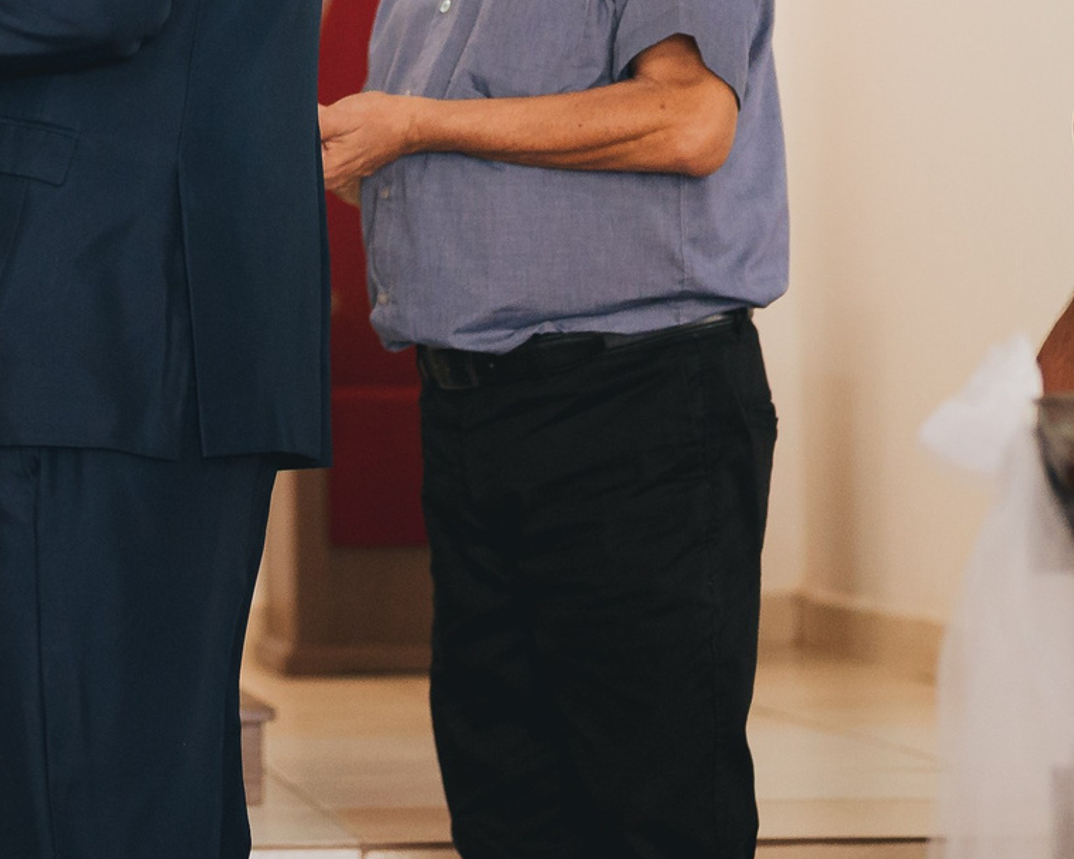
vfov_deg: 8.9
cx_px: -95
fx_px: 5435
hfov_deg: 11.1
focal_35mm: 171
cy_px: -280
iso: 2500
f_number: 1.8
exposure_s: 1/320
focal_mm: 50
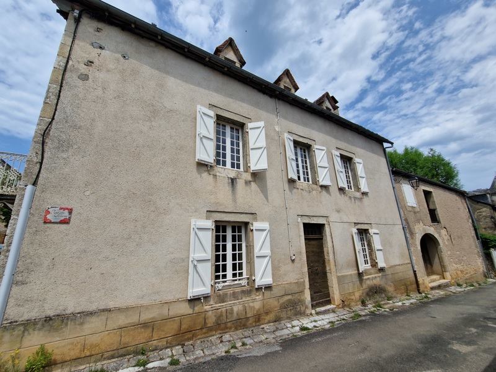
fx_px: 186
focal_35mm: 13
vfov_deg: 89.9
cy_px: 186
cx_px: 248
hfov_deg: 106.2
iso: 50
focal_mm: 2.2
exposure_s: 1/4072
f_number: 2.2
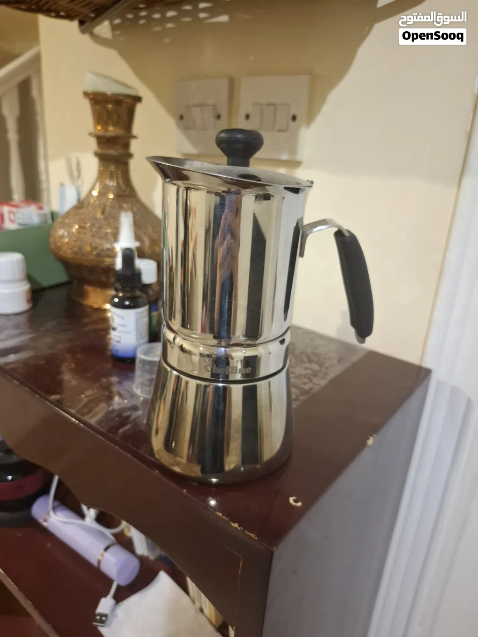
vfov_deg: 73.9
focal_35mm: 23
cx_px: 239
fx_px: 423
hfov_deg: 58.9
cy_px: 318
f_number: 1.8
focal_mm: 5.54
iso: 400
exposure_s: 1/25
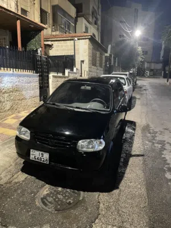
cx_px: 86
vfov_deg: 67.3
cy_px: 114
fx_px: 171
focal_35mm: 26
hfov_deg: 53.1
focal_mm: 4.2
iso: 1000
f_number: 1.6
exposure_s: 1/20
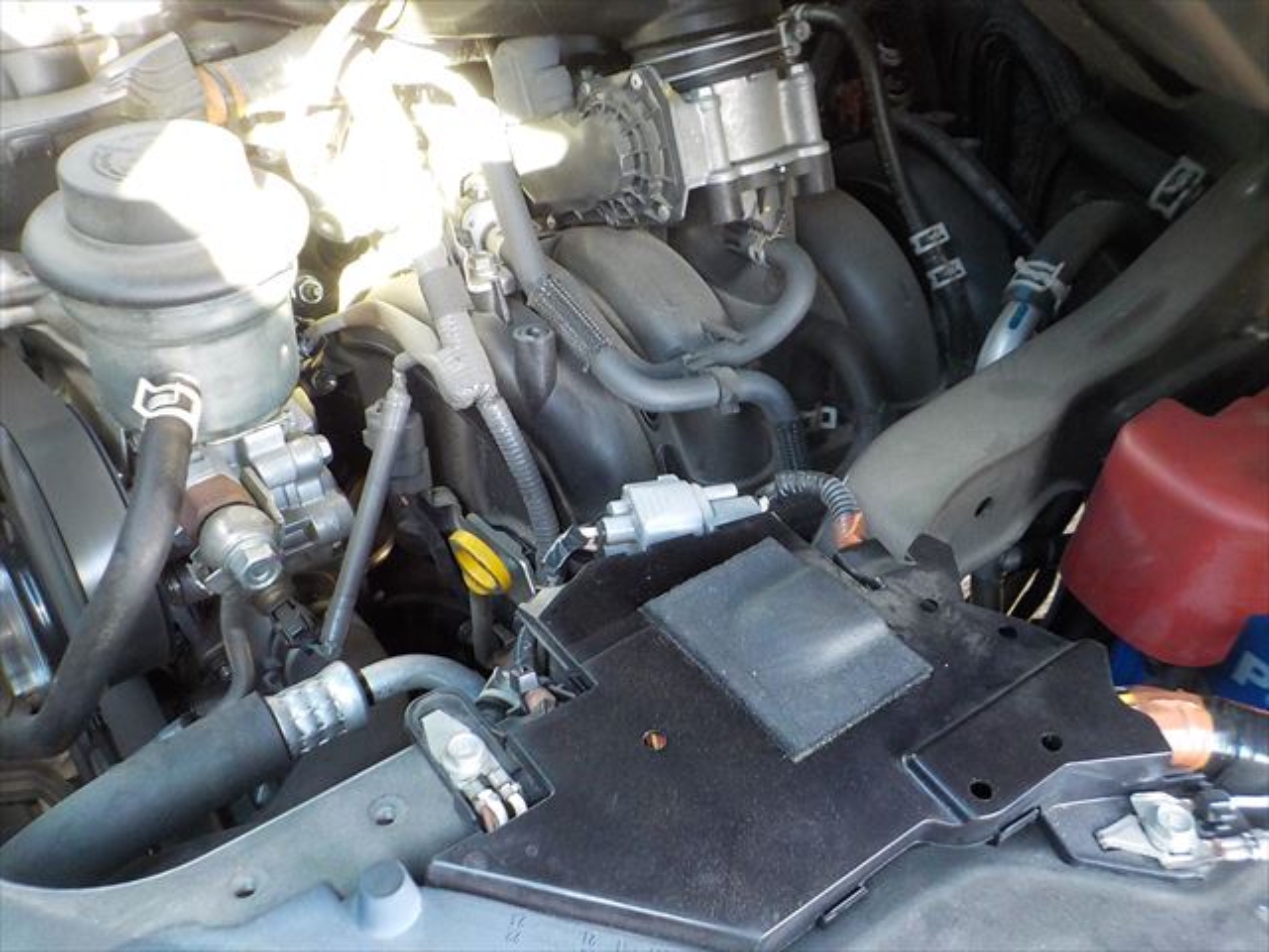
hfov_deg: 60.0
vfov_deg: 46.8
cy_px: 476
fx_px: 1100
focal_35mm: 30
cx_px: 634
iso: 360
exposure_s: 1/30
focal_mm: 4.1
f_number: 3.3
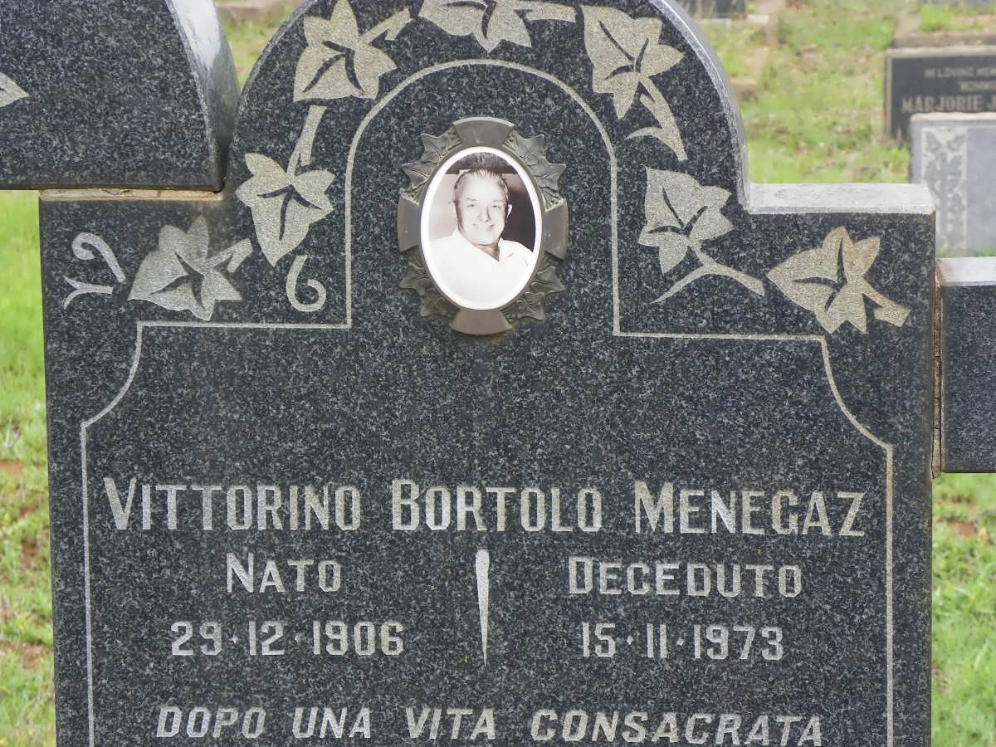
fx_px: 3366
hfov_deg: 16.8
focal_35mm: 117
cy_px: 374
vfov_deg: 12.7
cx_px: 498
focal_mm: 20.8
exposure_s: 1/100
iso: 64
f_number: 4
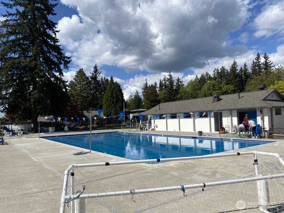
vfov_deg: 53.1
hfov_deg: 67.3
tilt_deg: +2.5
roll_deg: +2.4
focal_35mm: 26
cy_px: 106
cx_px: 142
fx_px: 213
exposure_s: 1/5025
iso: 32
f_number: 1.8
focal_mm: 4.25
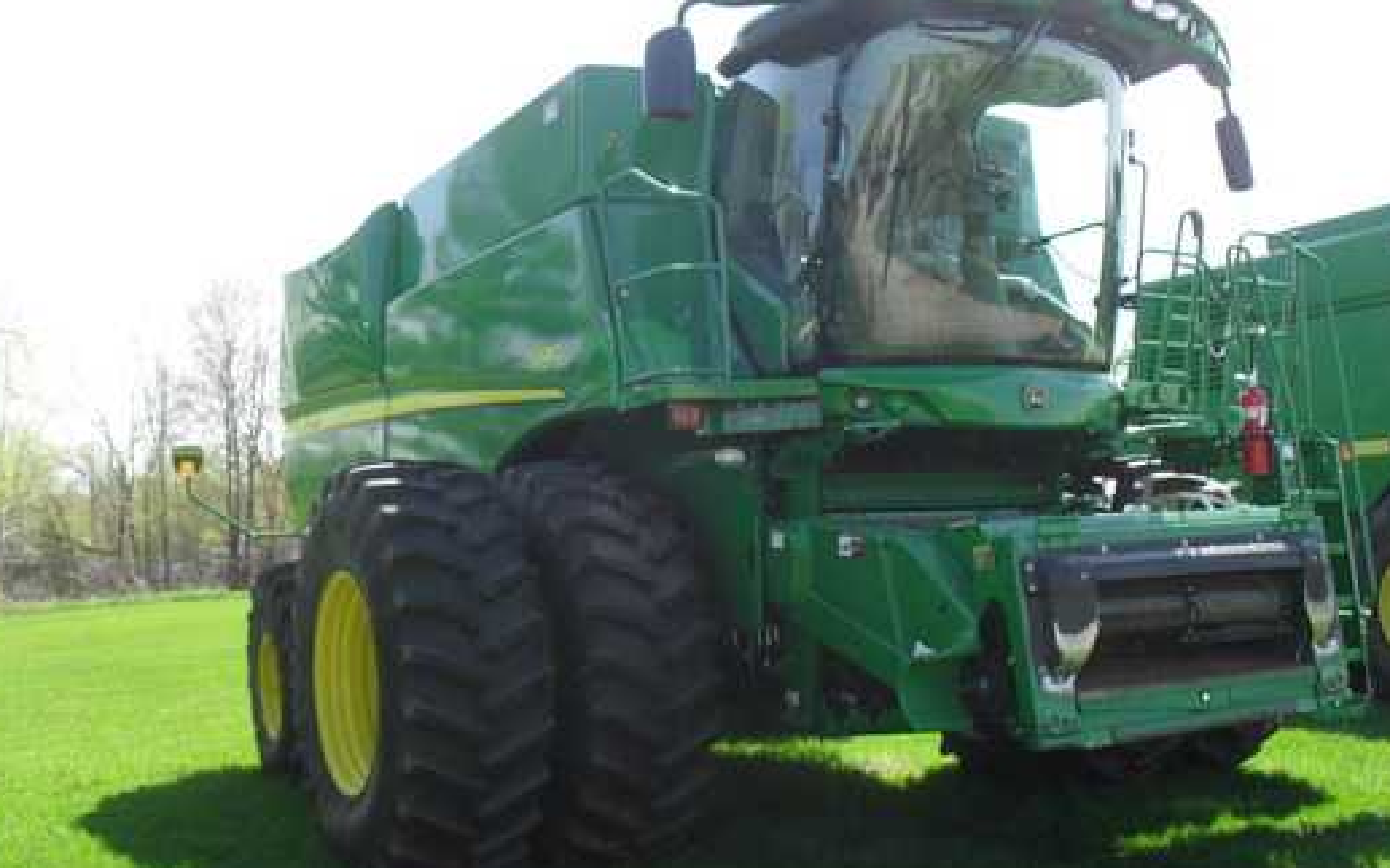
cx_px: 694
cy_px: 462
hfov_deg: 50.4
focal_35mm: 39
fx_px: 1477
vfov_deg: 32.7
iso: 100
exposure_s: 1/350
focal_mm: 6.3
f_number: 3.2
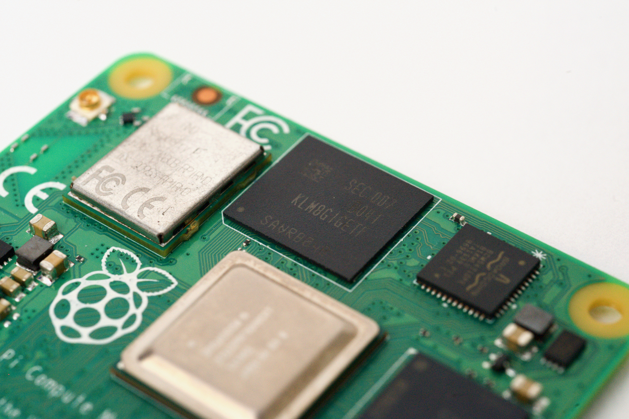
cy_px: 210
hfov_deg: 33.4
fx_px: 1048
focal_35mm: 60
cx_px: 314
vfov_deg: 22.6
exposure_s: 1/60
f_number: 16
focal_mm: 60
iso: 800
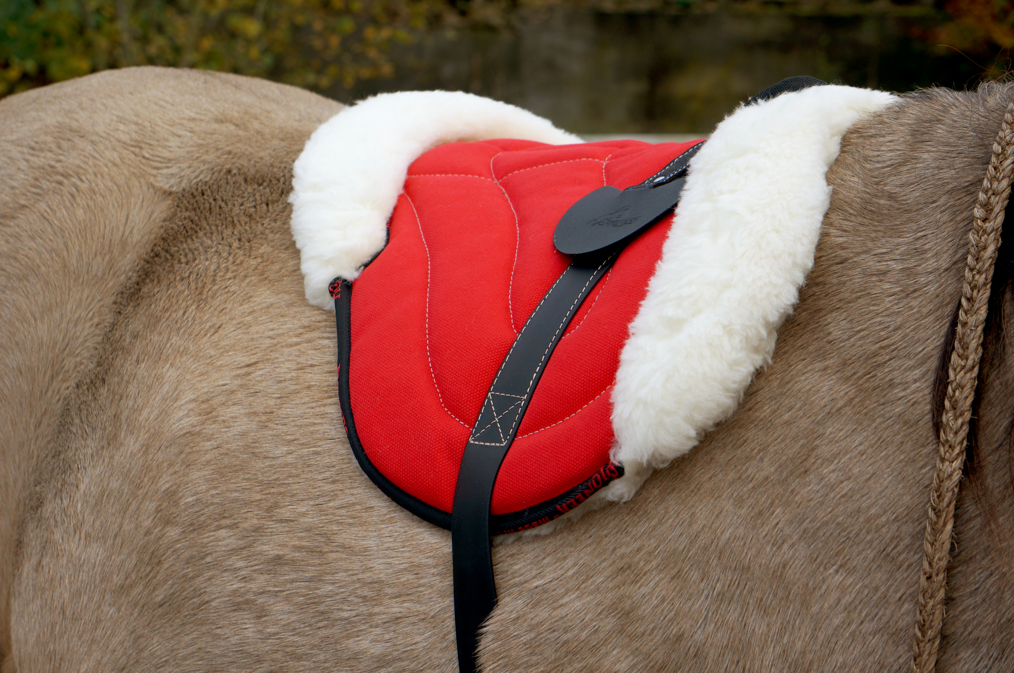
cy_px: 336
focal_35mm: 82
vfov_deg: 16.5
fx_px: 2321
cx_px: 507
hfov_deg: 24.6
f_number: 6.3
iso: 100
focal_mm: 55
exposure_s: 1/125
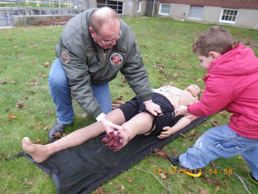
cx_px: 129
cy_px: 97
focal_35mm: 28
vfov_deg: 49.7
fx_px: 209
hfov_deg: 63.4
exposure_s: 1/50
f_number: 3.5
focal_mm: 5
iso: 80
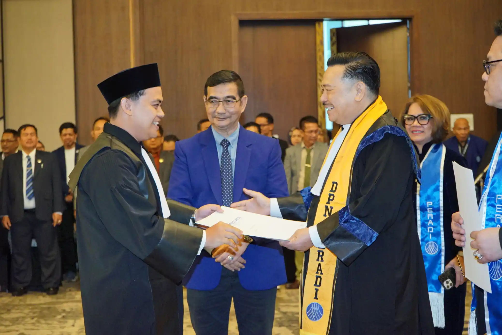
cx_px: 251
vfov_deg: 20.3
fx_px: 935
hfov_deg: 30.1
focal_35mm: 67
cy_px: 168
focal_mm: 67
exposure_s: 1/100
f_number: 5.6
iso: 6400
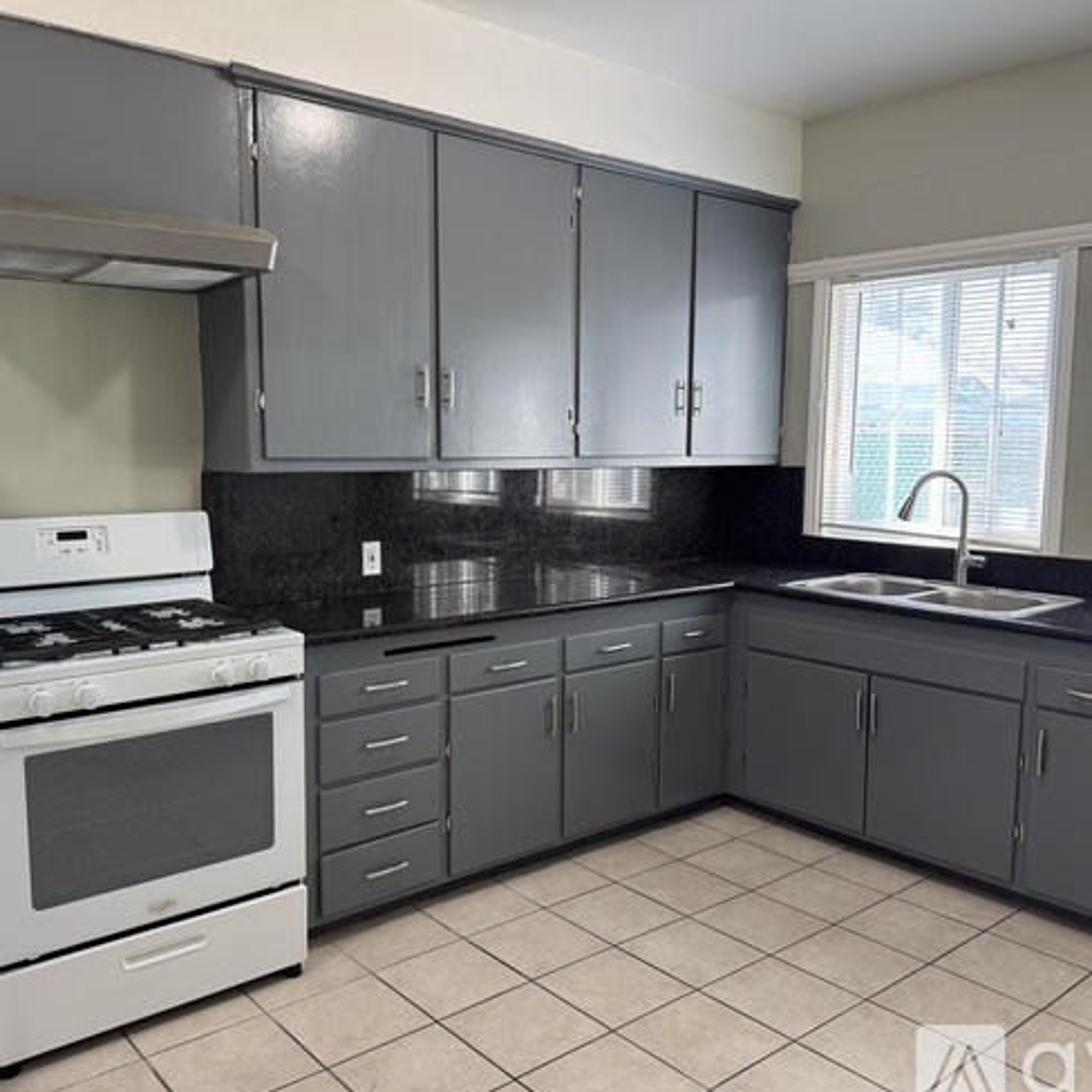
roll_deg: +0.0
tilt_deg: -6.8
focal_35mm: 29
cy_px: 555
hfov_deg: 55.6
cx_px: 531
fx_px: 1035
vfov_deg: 55.6
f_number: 1.78
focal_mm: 6.76
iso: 125
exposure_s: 1/60
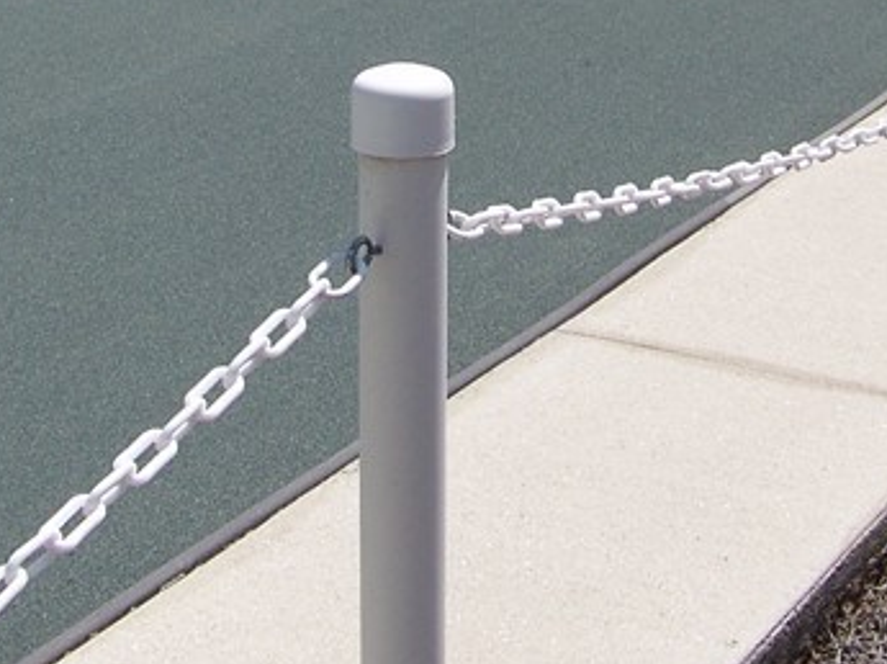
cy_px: -193
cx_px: 501
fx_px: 2739
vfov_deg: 13.3
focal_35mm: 107
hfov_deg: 18.4
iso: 64
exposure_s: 1/800
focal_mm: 5.85
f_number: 4
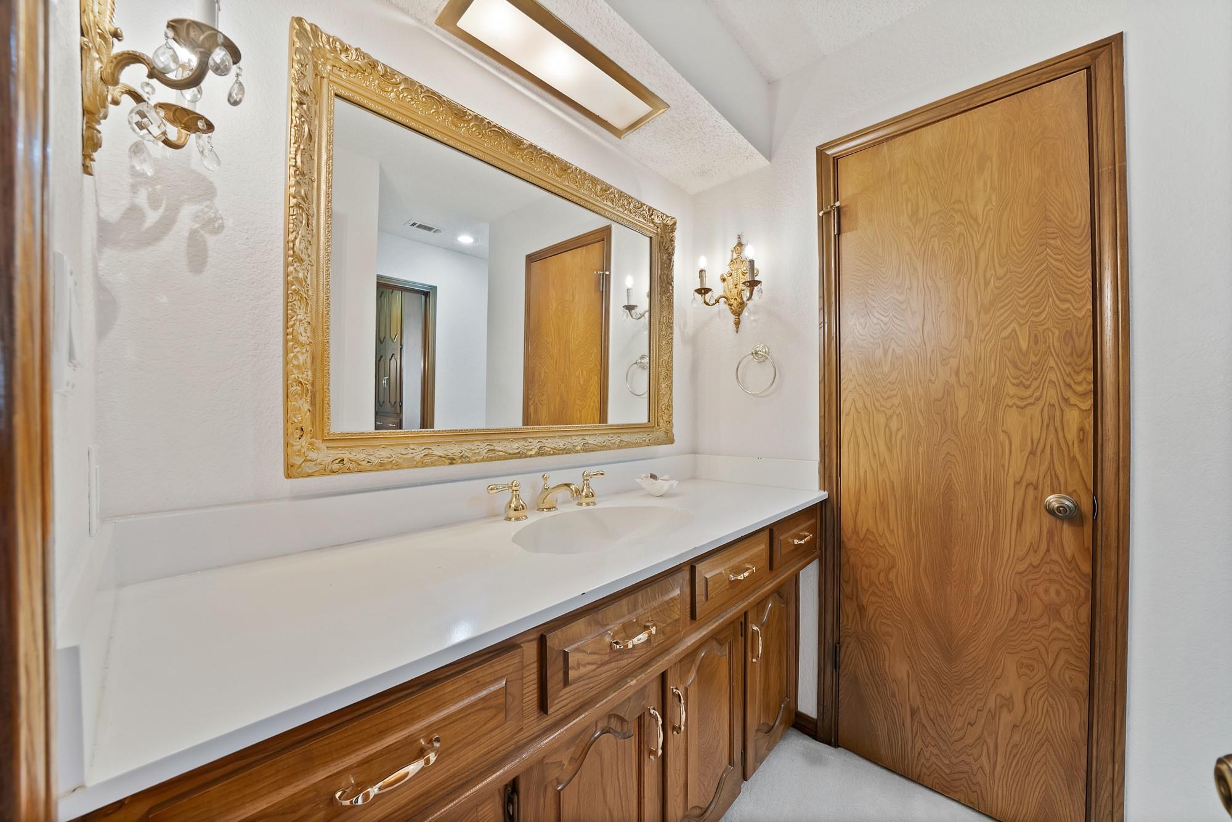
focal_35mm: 12
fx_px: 411
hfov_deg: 112.6
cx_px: 616
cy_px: 411
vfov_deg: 90.1
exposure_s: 1/1.67
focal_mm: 12
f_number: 9
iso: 640
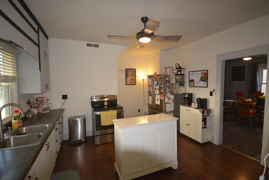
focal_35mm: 17
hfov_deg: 92.4
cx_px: 134
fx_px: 129
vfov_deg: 69.8
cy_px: 90
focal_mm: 11.5
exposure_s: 1/60
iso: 720
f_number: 4.2
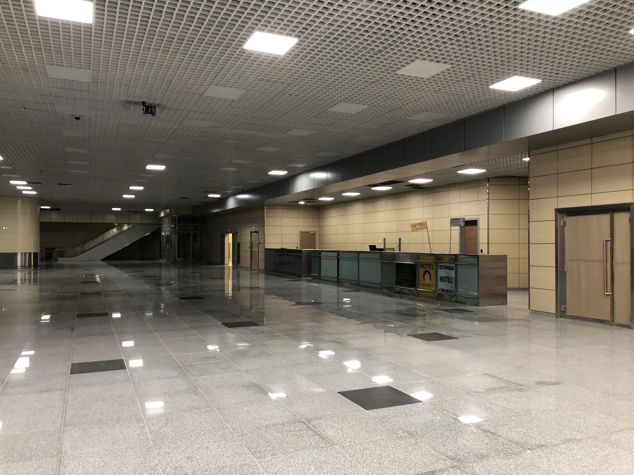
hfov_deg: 63.4
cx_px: 317
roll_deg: -0.3
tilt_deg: -1.1
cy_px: 238
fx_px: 513
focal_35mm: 28
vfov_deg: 49.7
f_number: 1.8
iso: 40
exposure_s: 1/17
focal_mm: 4
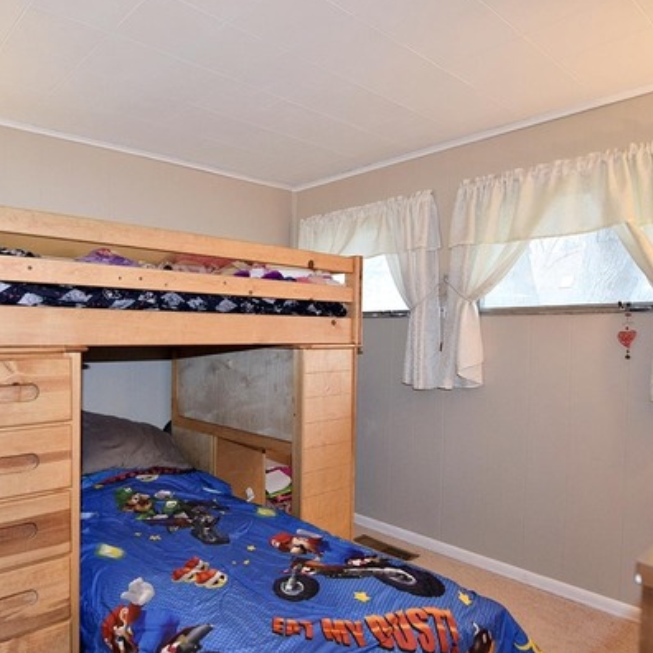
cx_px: 196
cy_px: 342
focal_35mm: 23
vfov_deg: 67.9
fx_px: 484
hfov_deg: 65.4
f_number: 4
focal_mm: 11
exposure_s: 1/60
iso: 800
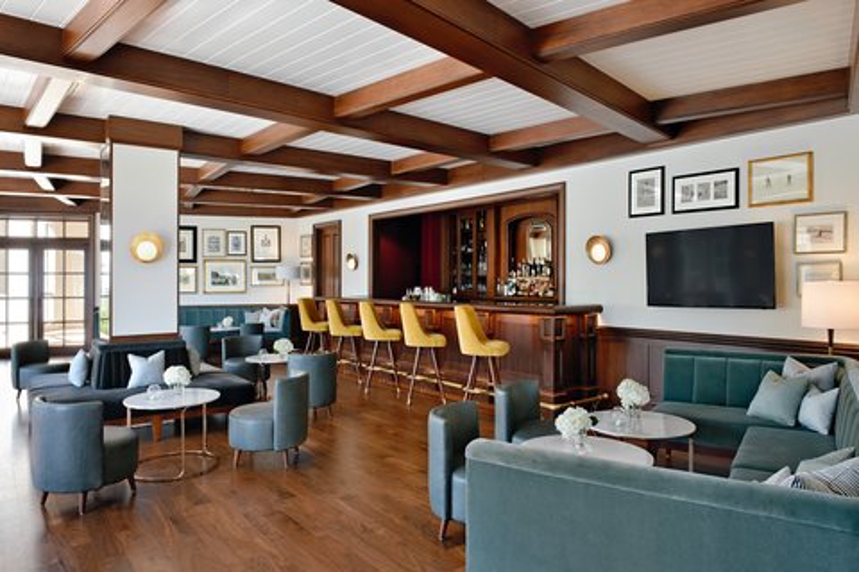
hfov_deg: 73.7
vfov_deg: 53.1
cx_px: 430
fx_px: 573
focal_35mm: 24
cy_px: 286
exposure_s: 1.6
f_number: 16
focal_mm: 24
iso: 64
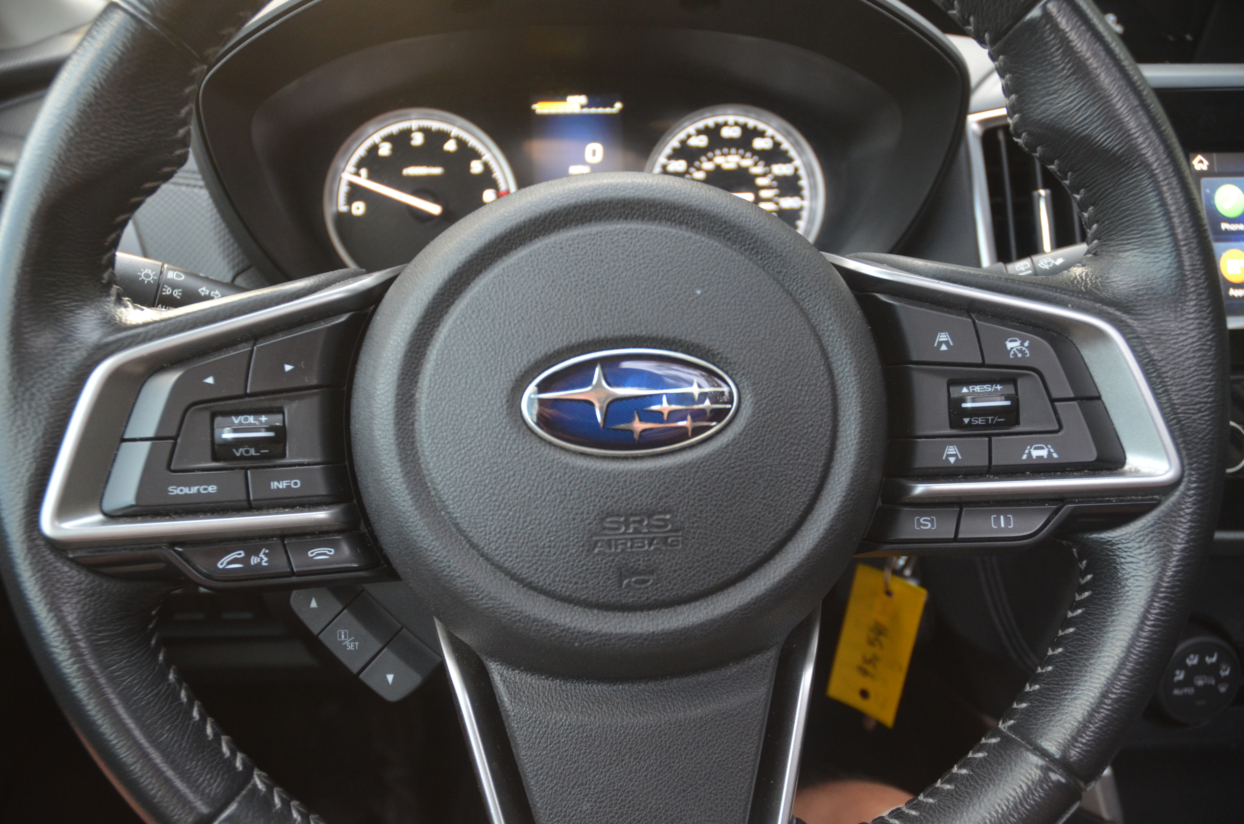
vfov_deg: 47.7
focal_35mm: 27
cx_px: 622
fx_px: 931
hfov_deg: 67.5
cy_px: 412
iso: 900
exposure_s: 1/30
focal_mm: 18
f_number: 3.5
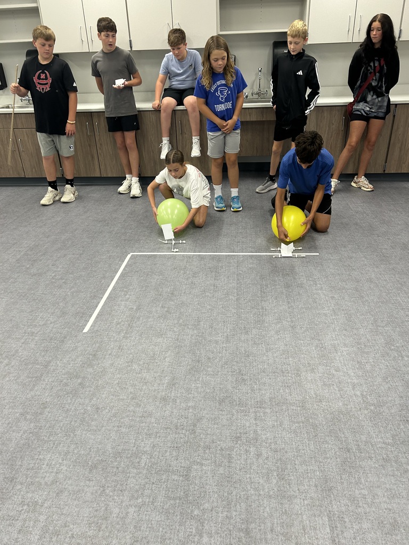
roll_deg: +1.1
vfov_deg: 67.3
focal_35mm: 26
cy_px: 272
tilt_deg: -30.9
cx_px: 204
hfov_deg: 53.1
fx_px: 410
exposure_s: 1/121
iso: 100
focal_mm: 5.7
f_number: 1.5
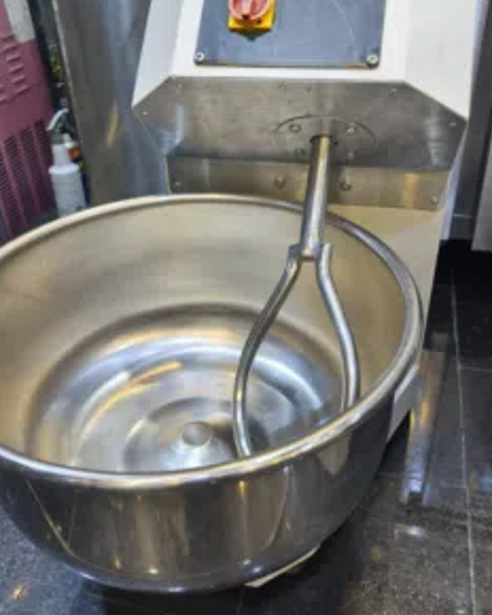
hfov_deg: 47.1
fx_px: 564
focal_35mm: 31
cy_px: 293
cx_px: 240
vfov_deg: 57.2
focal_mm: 6.18
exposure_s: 1/33.3
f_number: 1.65
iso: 800
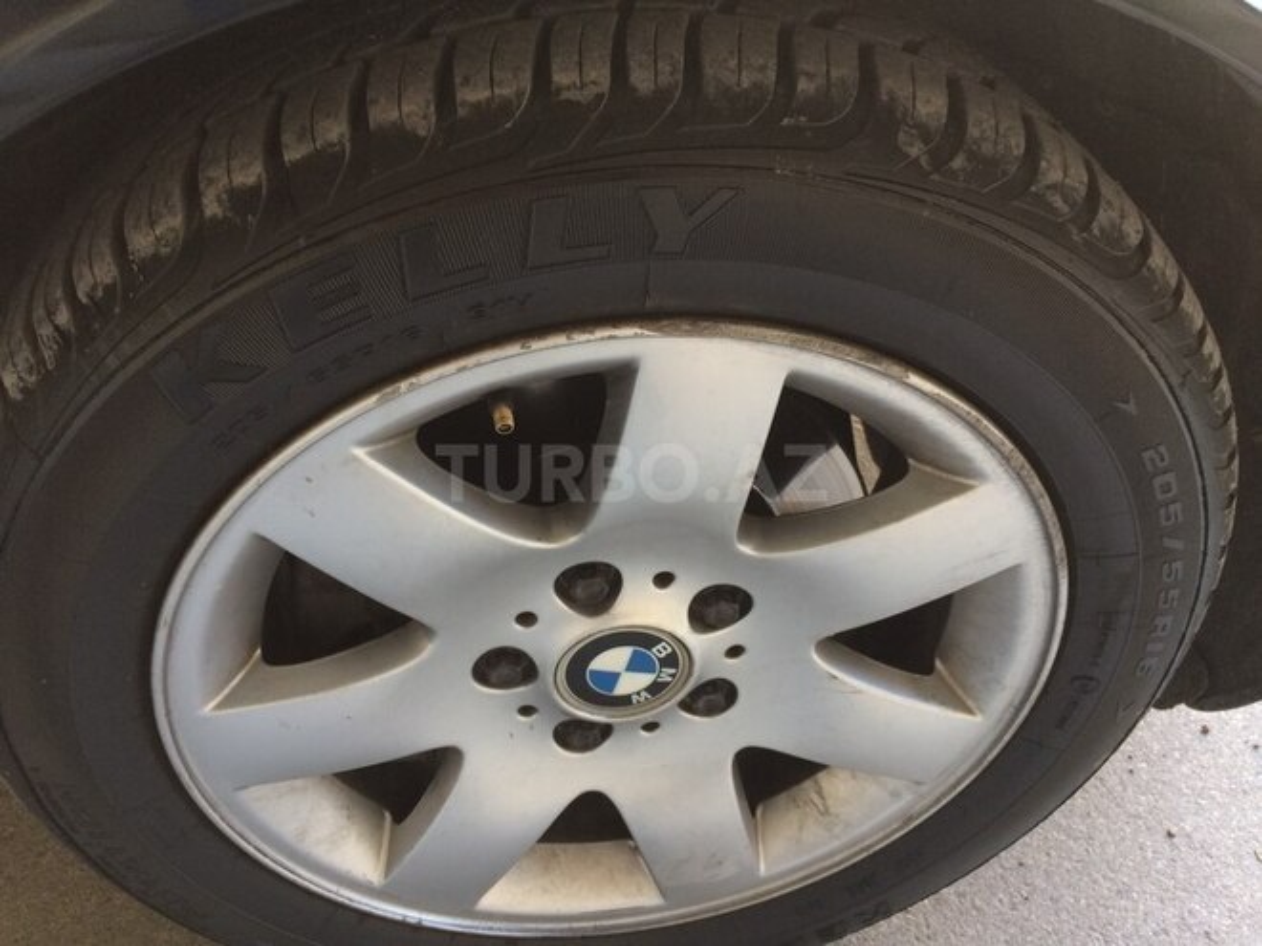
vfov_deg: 48.2
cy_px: 473
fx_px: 1057
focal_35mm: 29
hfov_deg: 61.7
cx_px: 631
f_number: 2.2
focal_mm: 4.15
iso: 64
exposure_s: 1/33
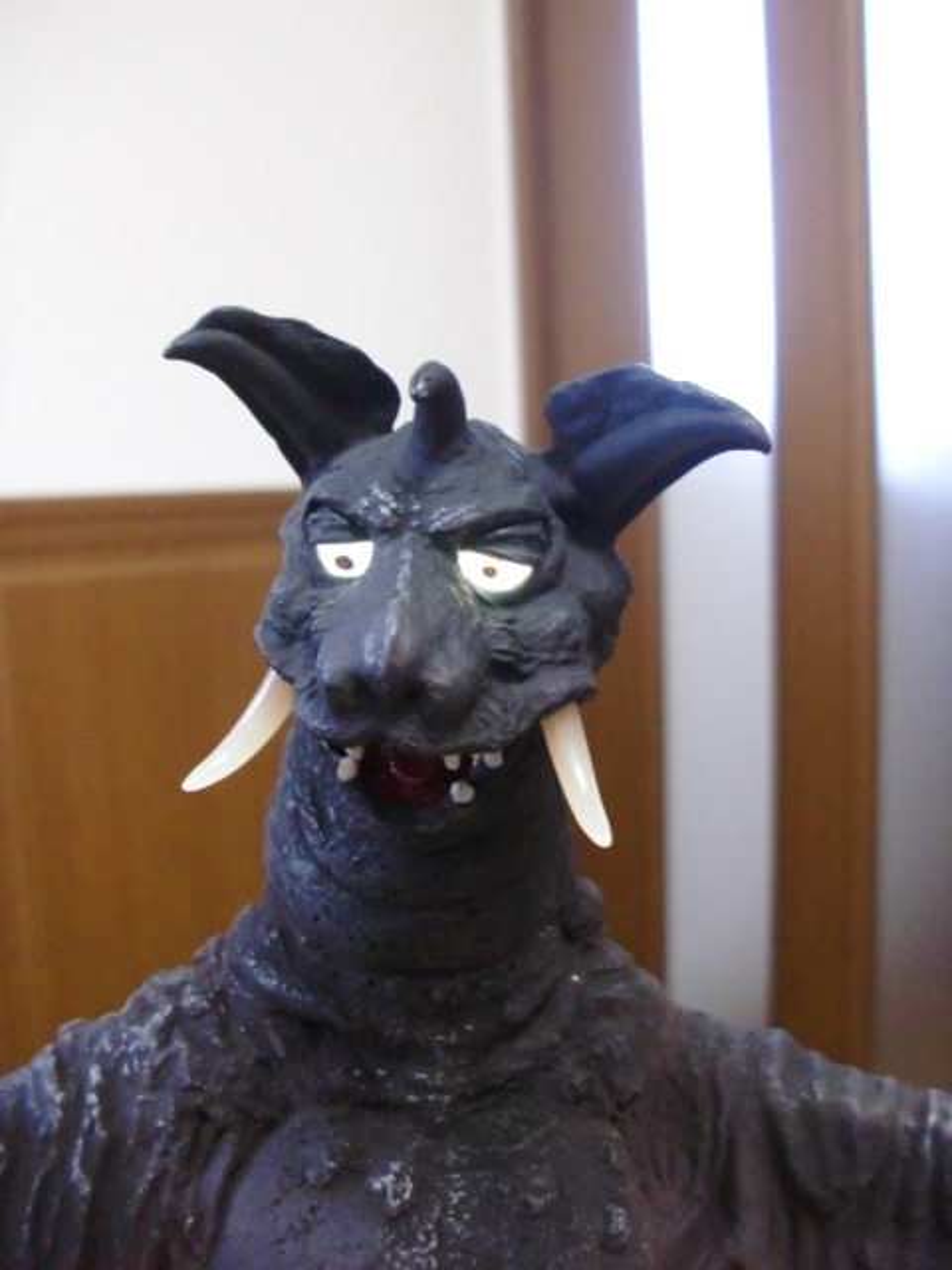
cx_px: 476
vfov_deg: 51.4
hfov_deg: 39.7
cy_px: 635
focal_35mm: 36
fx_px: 1320
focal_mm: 6.3
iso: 1000
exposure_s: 1/60
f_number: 2.8
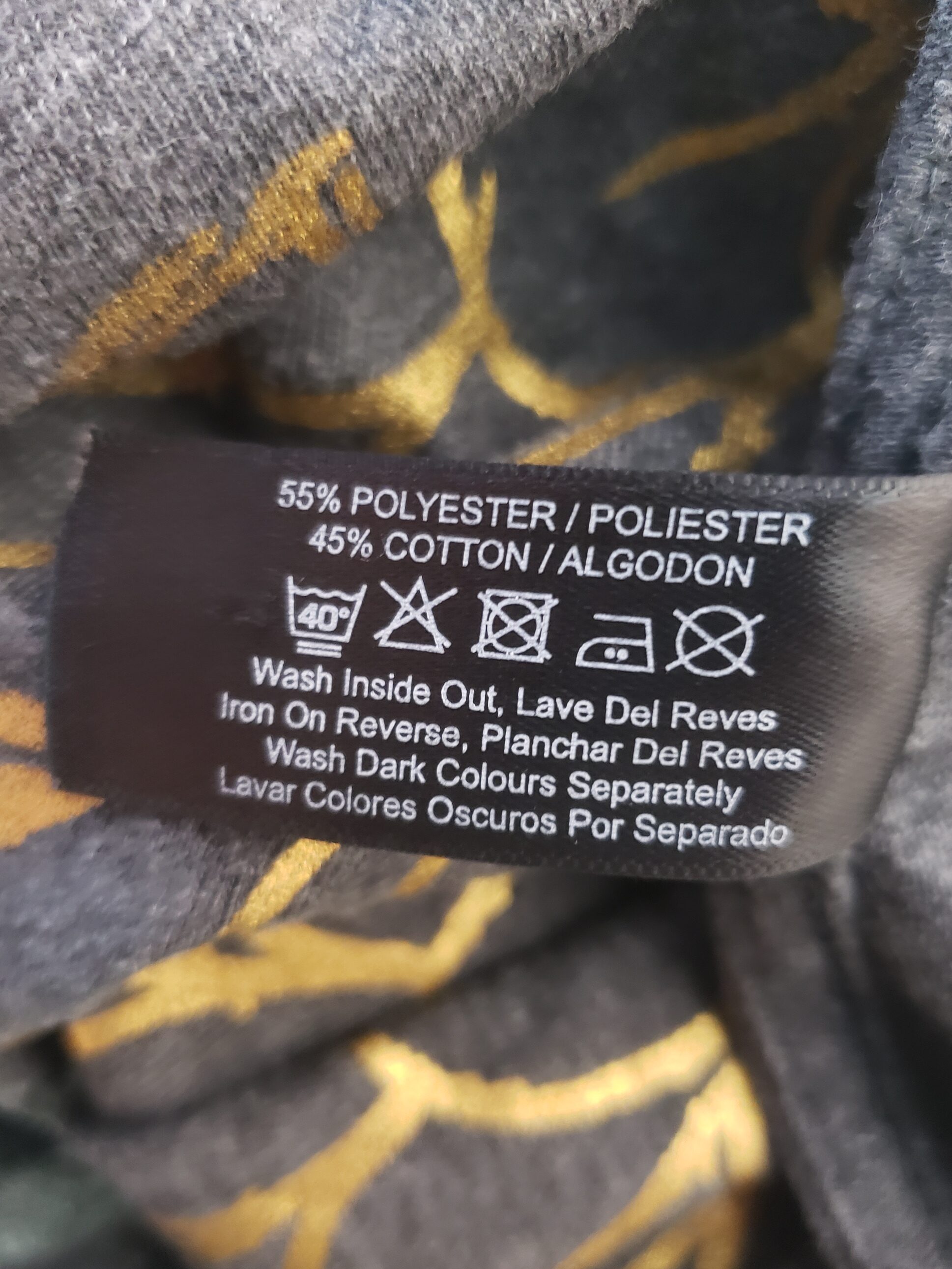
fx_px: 1063
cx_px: 484
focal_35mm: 29
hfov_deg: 48.2
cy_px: 676
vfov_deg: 61.6
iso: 320
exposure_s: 1/10
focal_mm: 4.3
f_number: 1.5
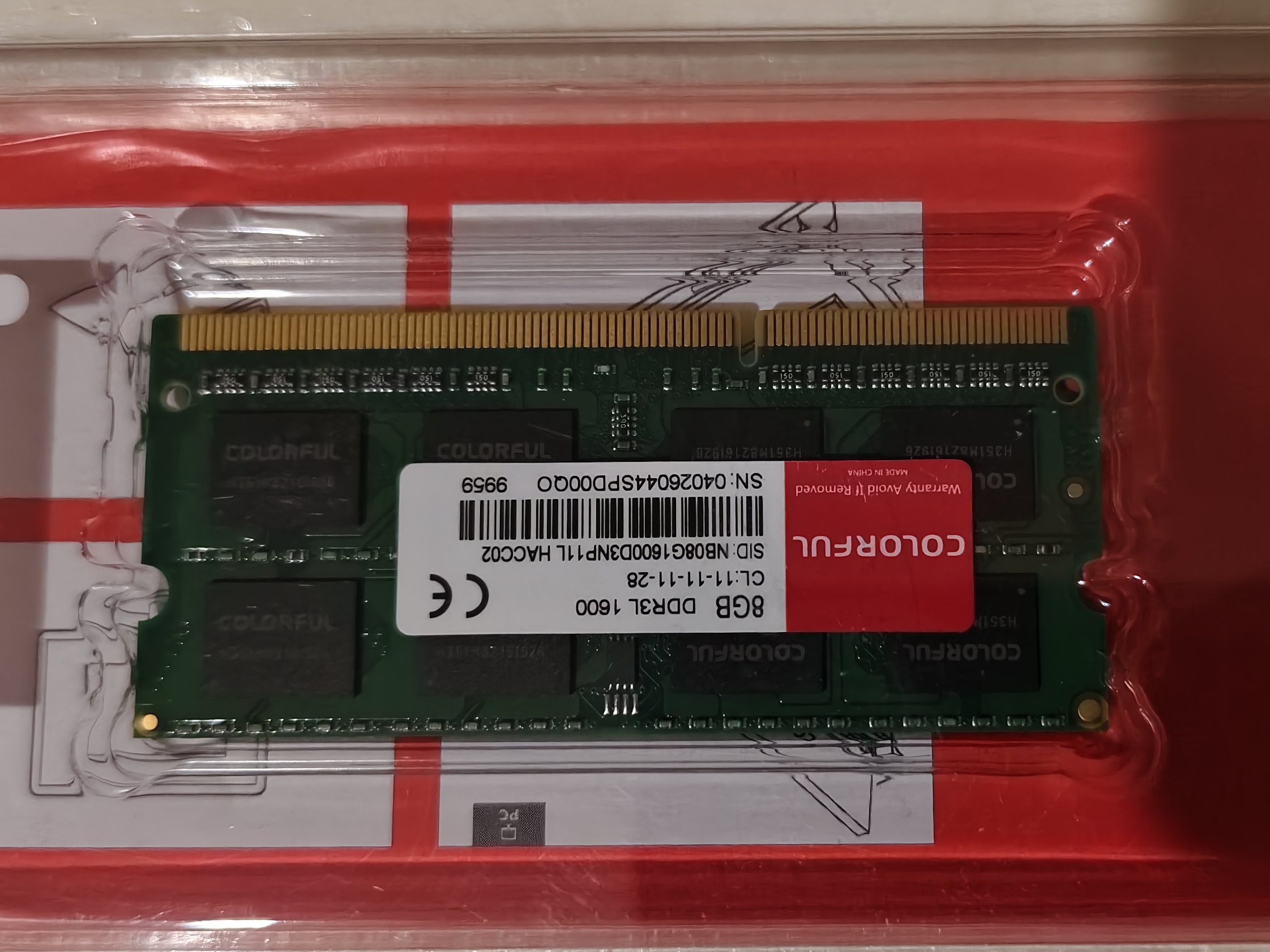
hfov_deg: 44.5
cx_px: 780
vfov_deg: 34.3
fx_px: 1541
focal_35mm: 42
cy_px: 496
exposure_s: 1/245
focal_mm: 5.56
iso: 3966
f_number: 1.88
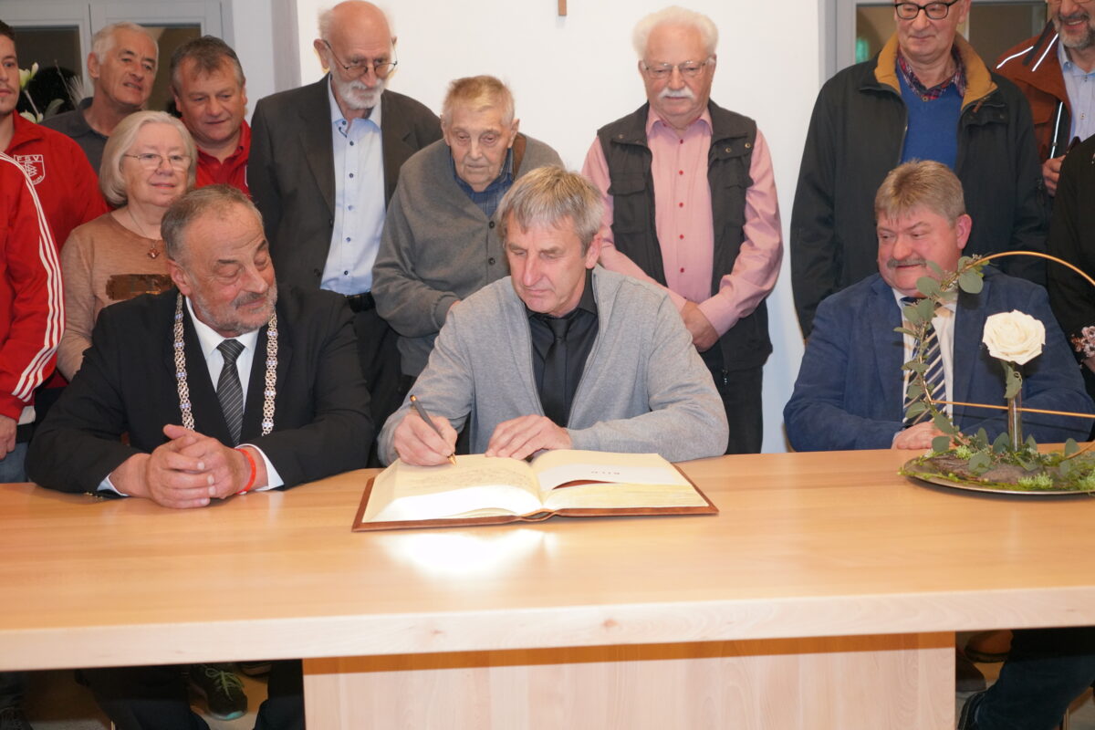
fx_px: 1247
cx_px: 548
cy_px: 365
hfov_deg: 47.4
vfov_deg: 32.6
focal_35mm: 41
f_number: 4.5
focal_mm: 41
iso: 5000
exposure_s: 1/160
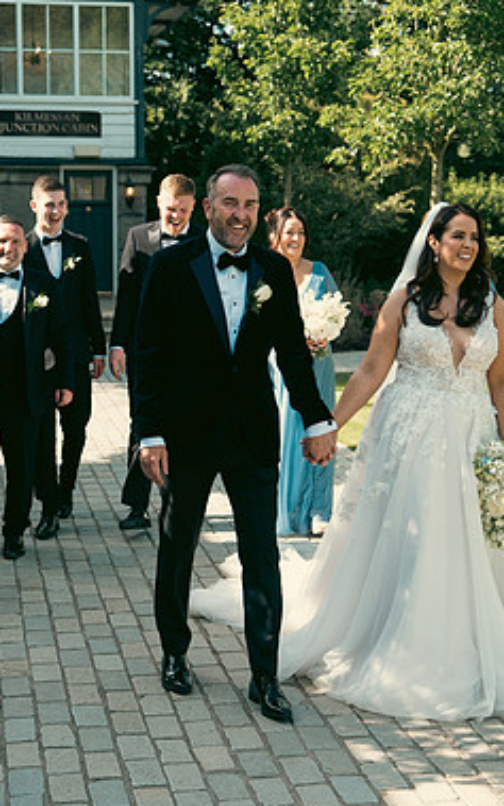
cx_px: 219
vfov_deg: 30.6
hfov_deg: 19.4
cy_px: 409
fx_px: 1472
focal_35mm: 67
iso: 200
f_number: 3.5
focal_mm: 43
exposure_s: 1/800
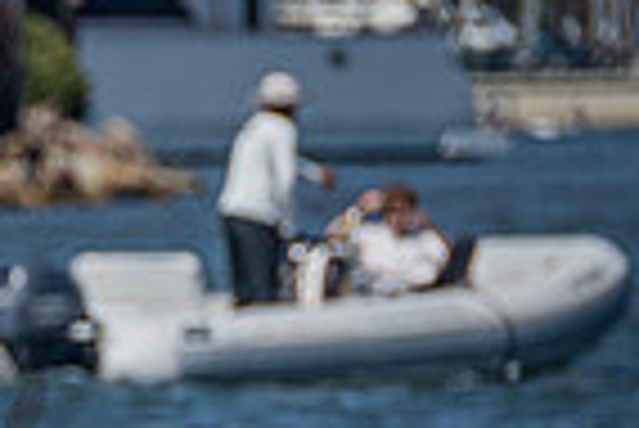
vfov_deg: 0.9
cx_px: -827
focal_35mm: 1546
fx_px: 27469
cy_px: 767
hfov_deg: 1.3
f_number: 8
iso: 250
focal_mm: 310
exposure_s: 1/1000
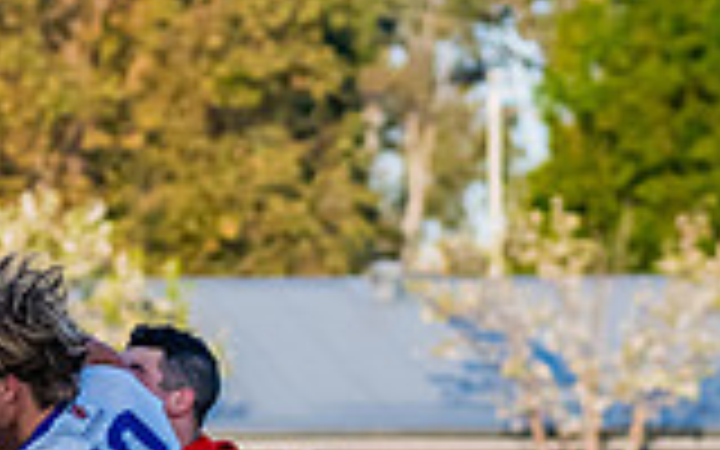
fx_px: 15109
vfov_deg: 1.7
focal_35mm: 770
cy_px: 581
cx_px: 215
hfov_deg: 2.7
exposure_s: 1/1600
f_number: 6.3
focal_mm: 170
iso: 800
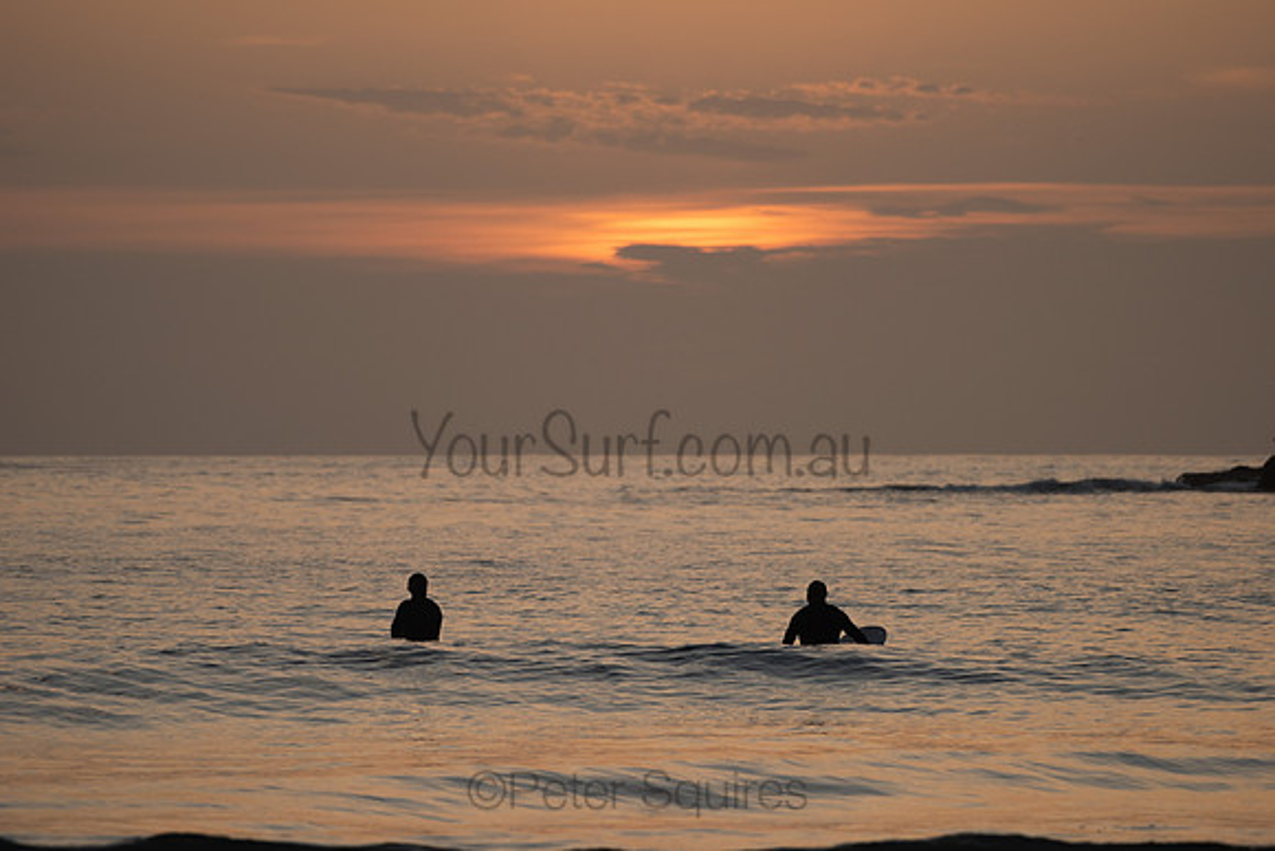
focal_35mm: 300
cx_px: 638
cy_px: 426
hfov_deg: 6.9
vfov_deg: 4.6
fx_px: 10627
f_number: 5.6
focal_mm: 300
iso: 360
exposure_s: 1/800
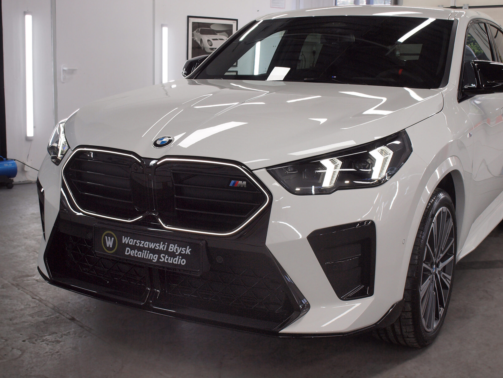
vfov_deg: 29.7
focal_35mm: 49
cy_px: 187
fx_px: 712
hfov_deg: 38.9
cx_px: 240
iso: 200
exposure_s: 1/60
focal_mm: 23
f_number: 4.6
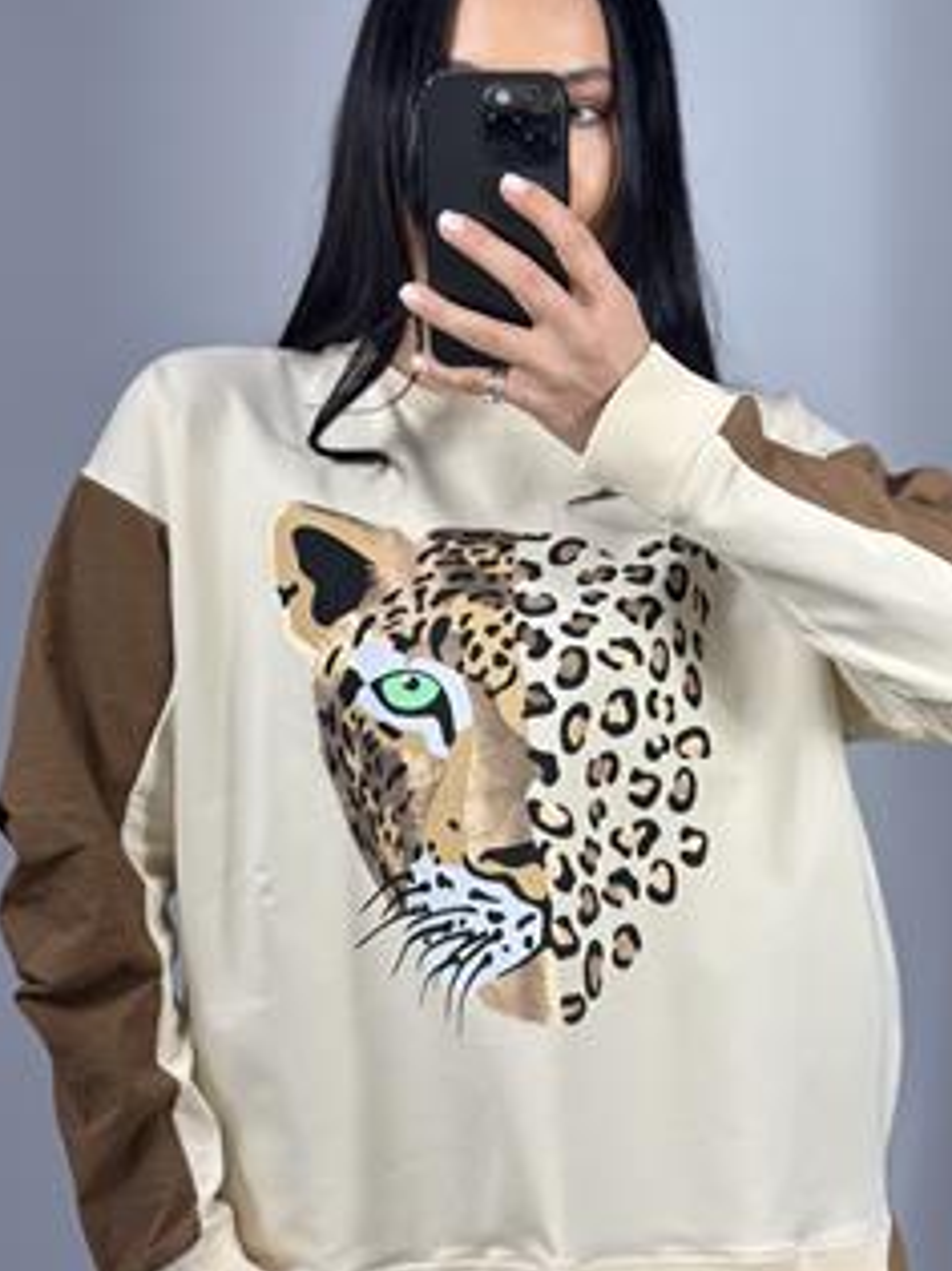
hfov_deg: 23.2
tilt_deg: -28.7
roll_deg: +0.4
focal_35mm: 63
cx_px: 549
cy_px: 753
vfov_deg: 30.7
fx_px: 2312
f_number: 1.78
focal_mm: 6.86
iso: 80
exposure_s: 1/131
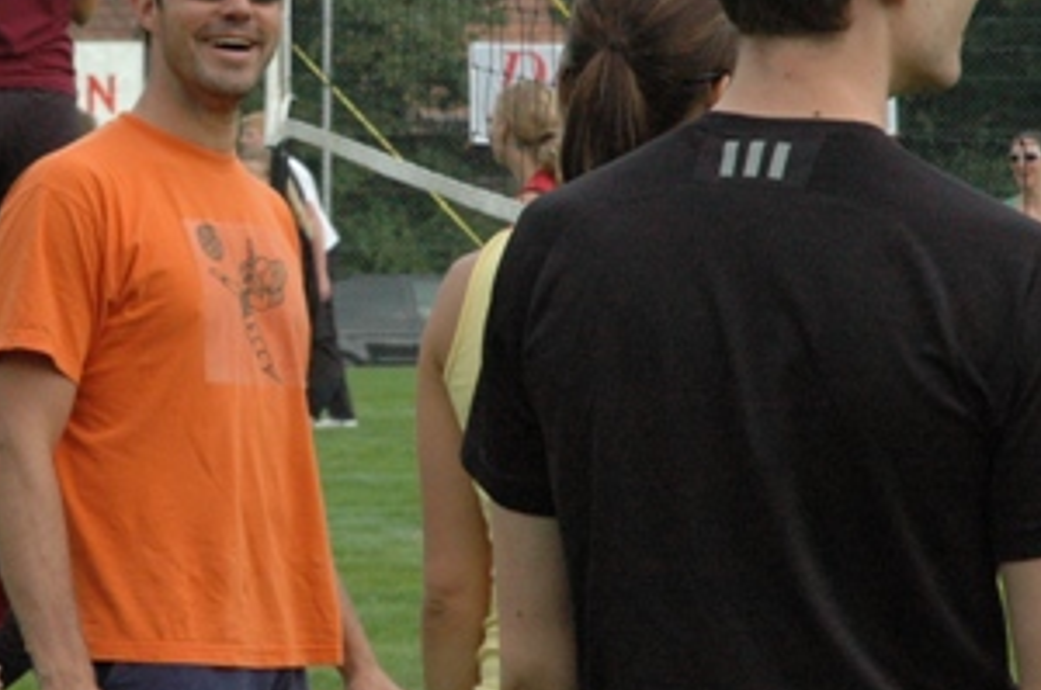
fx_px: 6467
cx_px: 236
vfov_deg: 6.1
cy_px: 144
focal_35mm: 224
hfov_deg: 9.2
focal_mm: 70
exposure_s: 1/500
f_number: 11
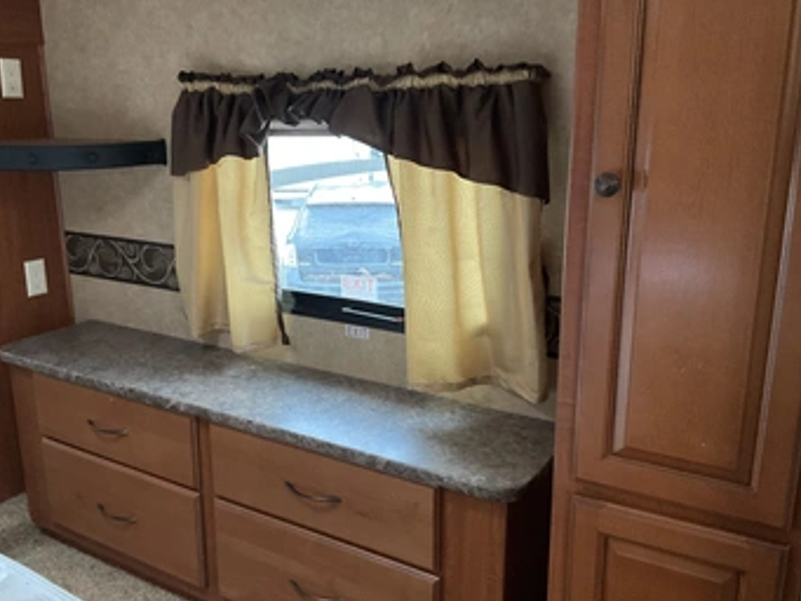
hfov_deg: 53.9
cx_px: 378
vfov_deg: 41.8
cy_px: 317
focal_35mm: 34
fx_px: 787
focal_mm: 3
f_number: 1.8
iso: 320
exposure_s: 1/37
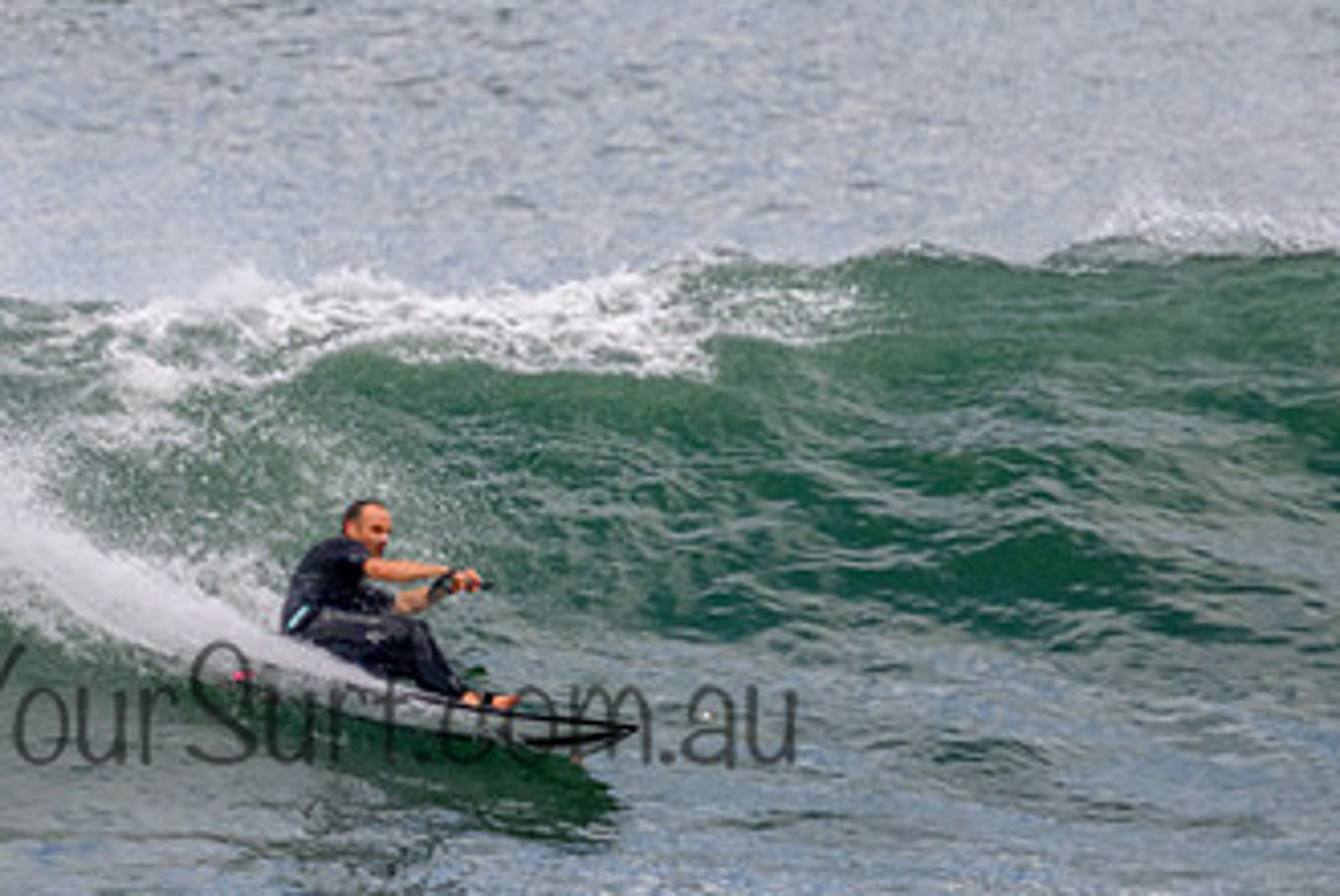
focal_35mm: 1938
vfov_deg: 0.7
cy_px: 728
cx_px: 361
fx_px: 72199
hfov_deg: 1.1
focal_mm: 800
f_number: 11
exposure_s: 1/2000
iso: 1100
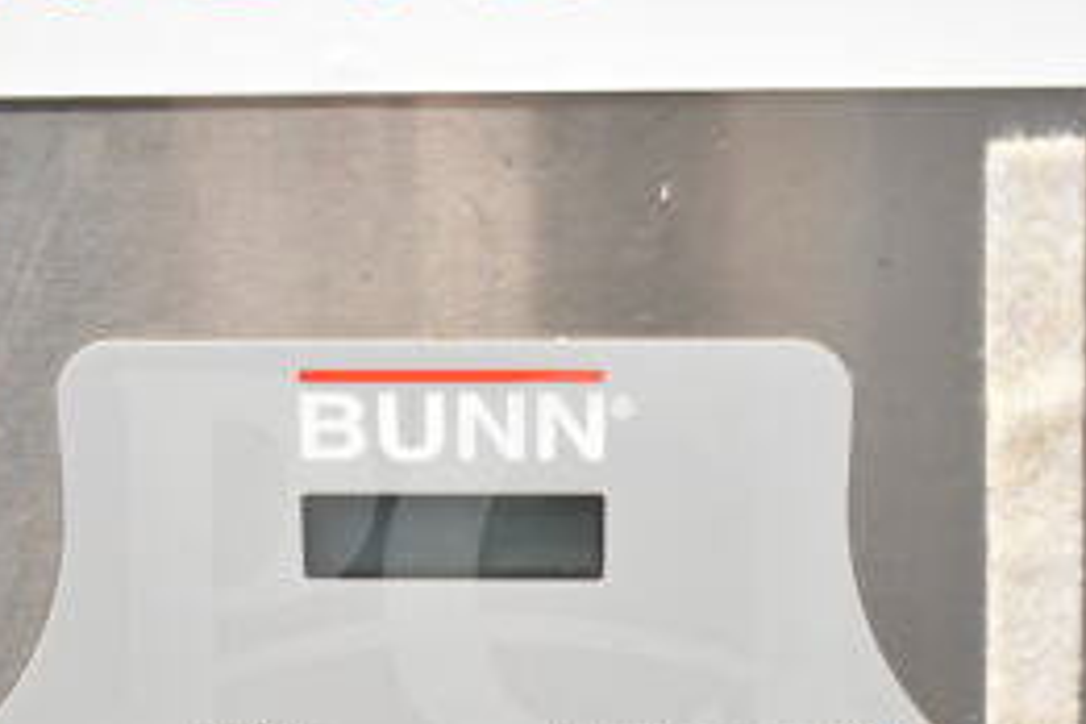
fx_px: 2112
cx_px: 483
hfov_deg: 28.8
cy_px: 701
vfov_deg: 19.0
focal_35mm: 70
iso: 2800
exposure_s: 1/30
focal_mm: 20
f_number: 3.5
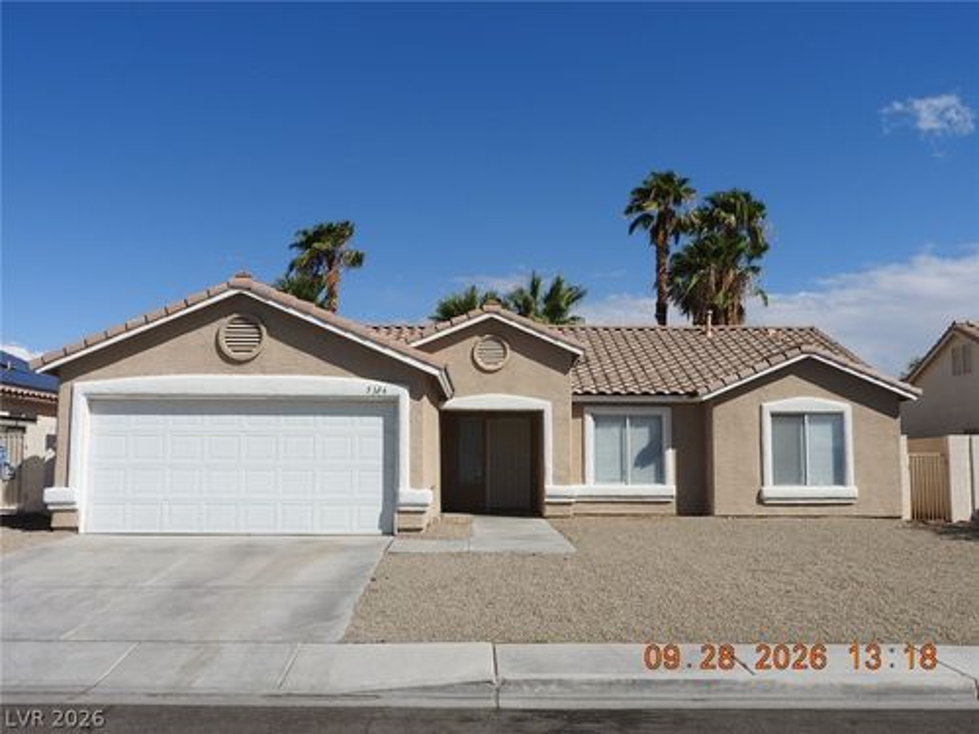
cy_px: 367
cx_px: 490
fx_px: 933
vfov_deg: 42.9
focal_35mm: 33
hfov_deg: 55.4
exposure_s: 1/1600
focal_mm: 5.9
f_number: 4
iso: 100
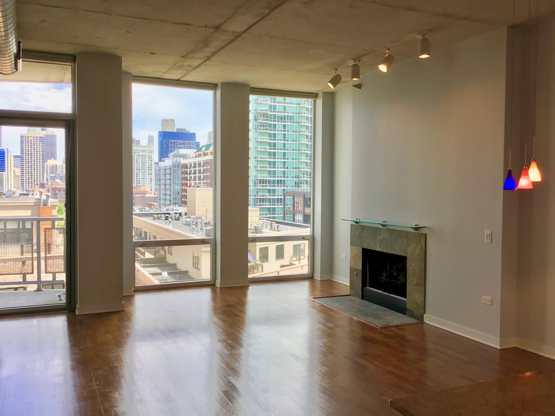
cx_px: 273
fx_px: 513
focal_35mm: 32
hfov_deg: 56.8
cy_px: 205
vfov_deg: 44.2
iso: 32
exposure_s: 1/120
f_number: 2.4
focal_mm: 3.3
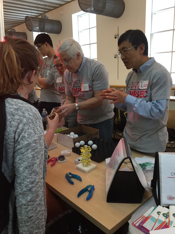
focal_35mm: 29
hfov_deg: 48.2
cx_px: 88
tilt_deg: -14.1
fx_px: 195
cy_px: 117
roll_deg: +2.5
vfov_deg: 61.7
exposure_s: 1/30
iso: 80
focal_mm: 4.15
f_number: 2.2
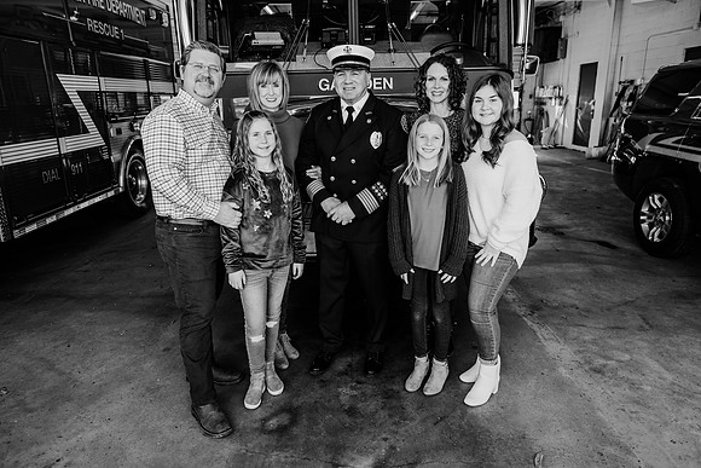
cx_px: 350
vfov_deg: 53.2
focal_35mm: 24
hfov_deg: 73.7
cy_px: 234
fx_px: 467
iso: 250
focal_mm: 24
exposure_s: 1/250
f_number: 3.2
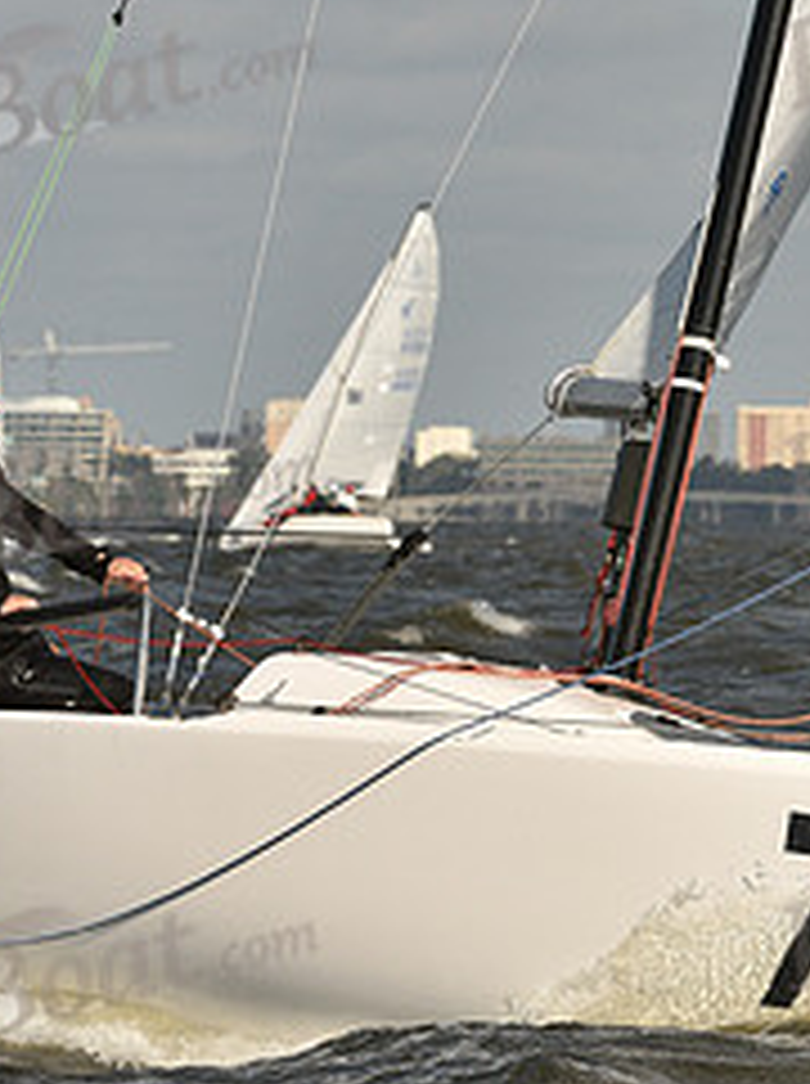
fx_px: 15954
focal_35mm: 510
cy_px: 704
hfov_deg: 2.9
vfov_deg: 3.9
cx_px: 554
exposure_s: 1/1250
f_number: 11
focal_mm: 220
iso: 500
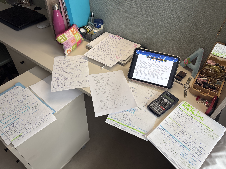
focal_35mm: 26
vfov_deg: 53.1
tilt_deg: -46.2
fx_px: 170
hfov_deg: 67.3
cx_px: 113
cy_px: 84
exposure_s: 1/121
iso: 125
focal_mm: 5.96
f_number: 1.6
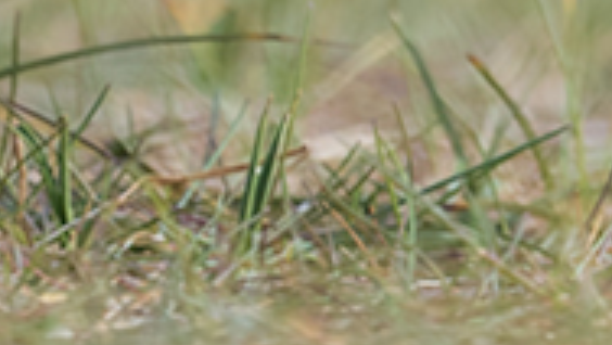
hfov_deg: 0.6
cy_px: -928
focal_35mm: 3345
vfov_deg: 0.4
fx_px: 54313
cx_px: 1292
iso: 100
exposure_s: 1/1000
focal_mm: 500
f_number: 4
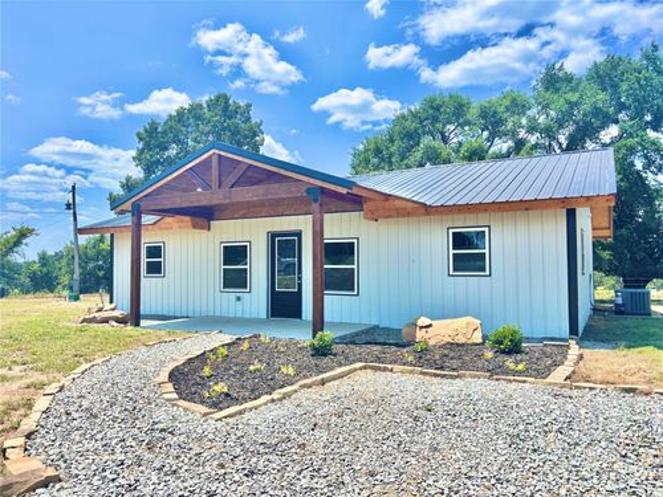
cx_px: 332
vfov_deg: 53.1
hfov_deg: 67.3
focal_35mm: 26
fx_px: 498
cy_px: 248
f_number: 1.6
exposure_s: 1/3937
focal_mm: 5.96
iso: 50
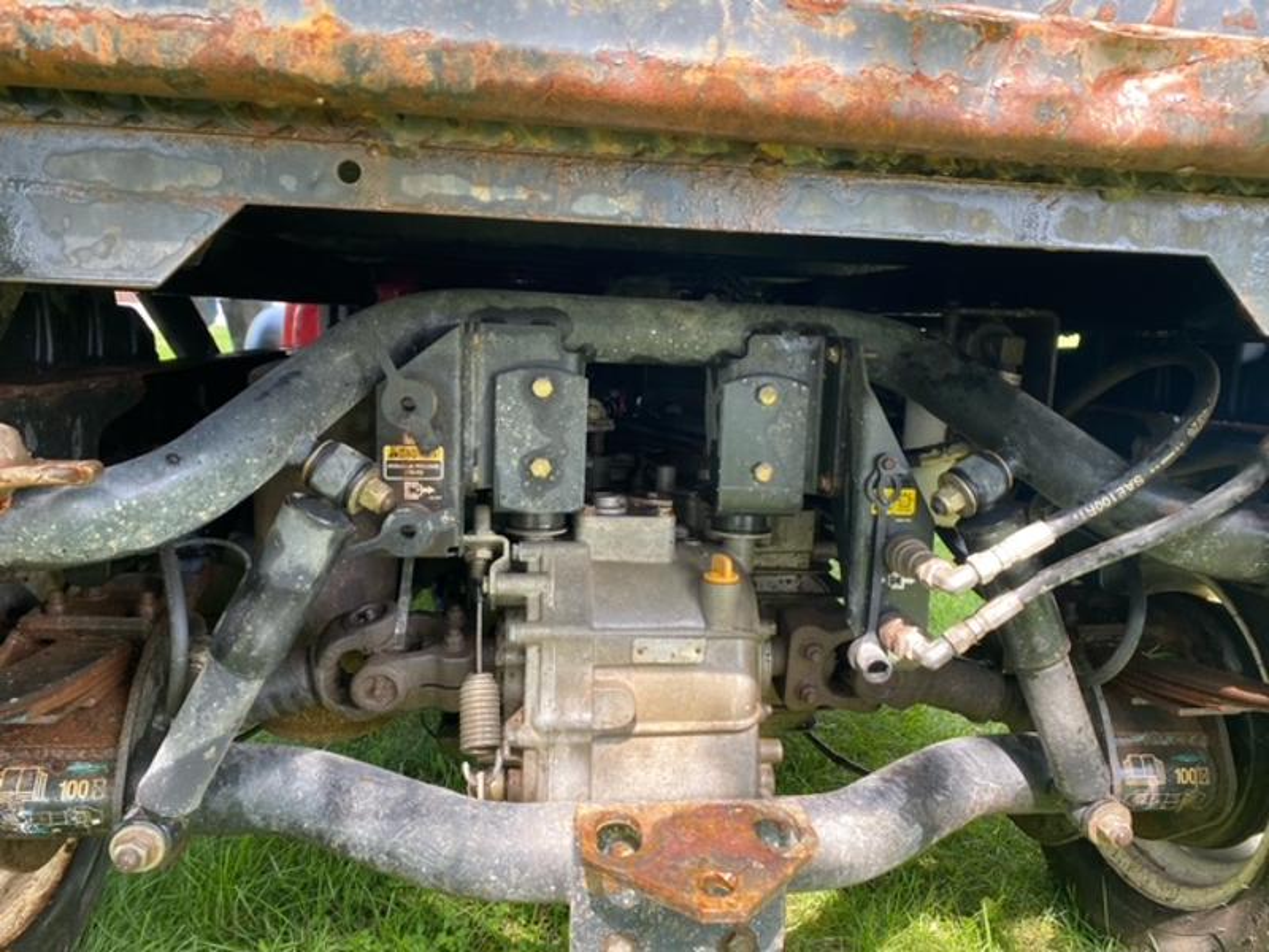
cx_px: 634
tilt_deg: -12.7
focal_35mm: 26
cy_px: 476
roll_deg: -0.9
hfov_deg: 67.3
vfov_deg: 53.1
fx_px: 953
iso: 80
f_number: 1.8
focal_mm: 4.25
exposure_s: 1/121
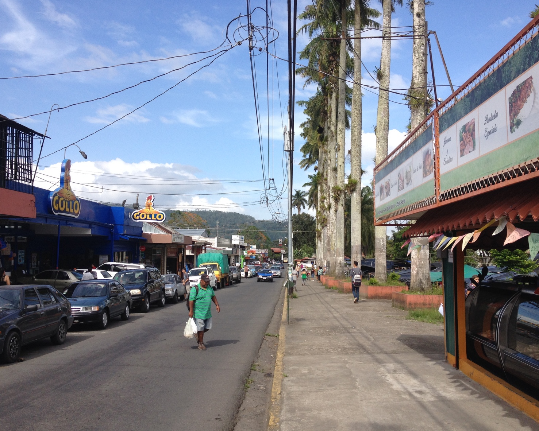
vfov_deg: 40.1
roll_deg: +0.1
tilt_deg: -0.6
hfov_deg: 49.1
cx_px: 274
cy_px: 216
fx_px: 590
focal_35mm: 37
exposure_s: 1/1200
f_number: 2.4
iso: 50
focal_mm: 4.28
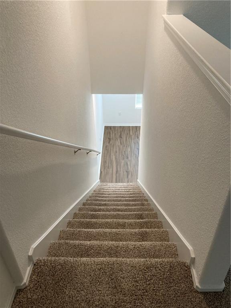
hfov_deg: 49.7
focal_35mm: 28
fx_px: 249
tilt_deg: -35.1
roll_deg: +0.8
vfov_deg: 63.4
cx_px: 116
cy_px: 154
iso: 125
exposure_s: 1/60
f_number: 1.8
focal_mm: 3.99
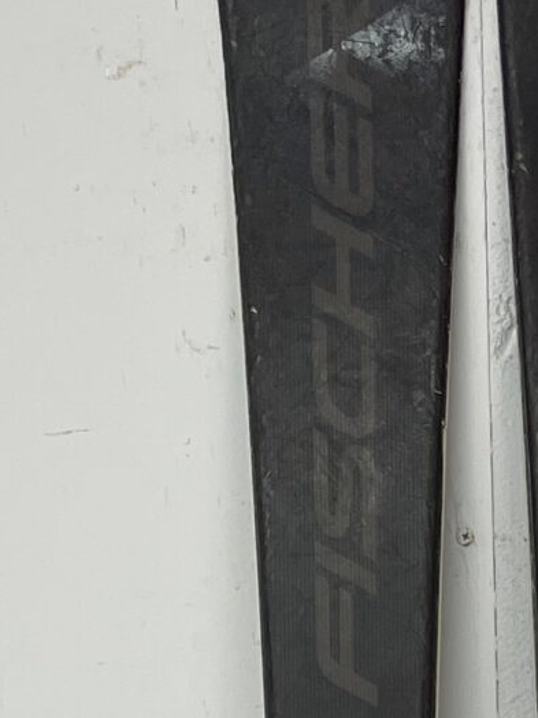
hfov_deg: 12.0
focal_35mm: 122
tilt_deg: -8.8
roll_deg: +1.1
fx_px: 2531
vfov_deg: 14.0
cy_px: 1376
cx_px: 491
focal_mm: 5.1
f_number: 1.6
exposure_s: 1/100
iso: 125
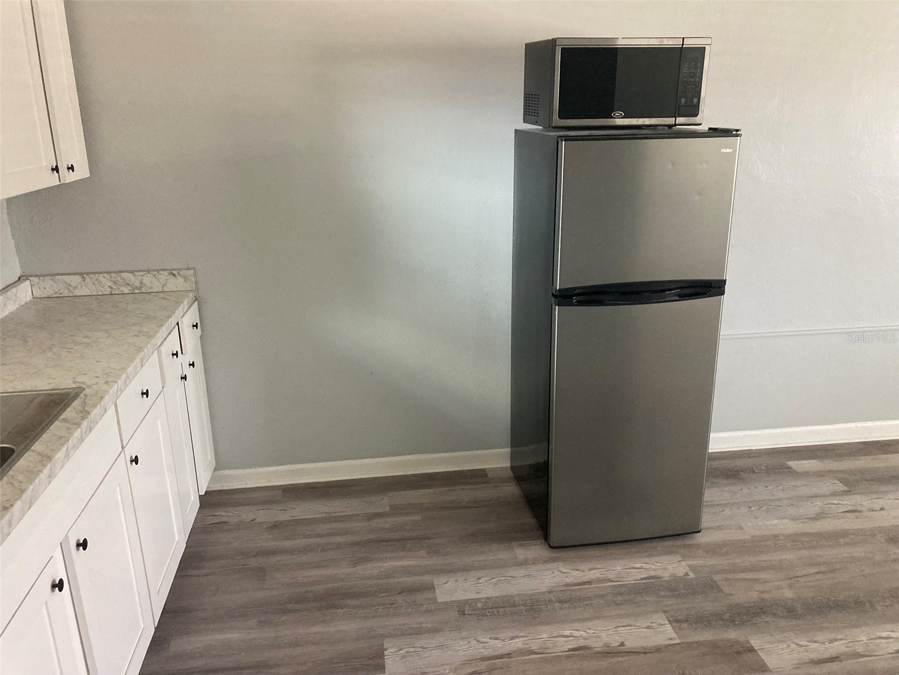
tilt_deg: -17.9
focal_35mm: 28
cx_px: 450
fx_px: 727
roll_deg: +1.3
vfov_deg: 49.7
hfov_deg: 63.4
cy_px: 338
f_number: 1.8
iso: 320
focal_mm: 3.99
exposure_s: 1/60
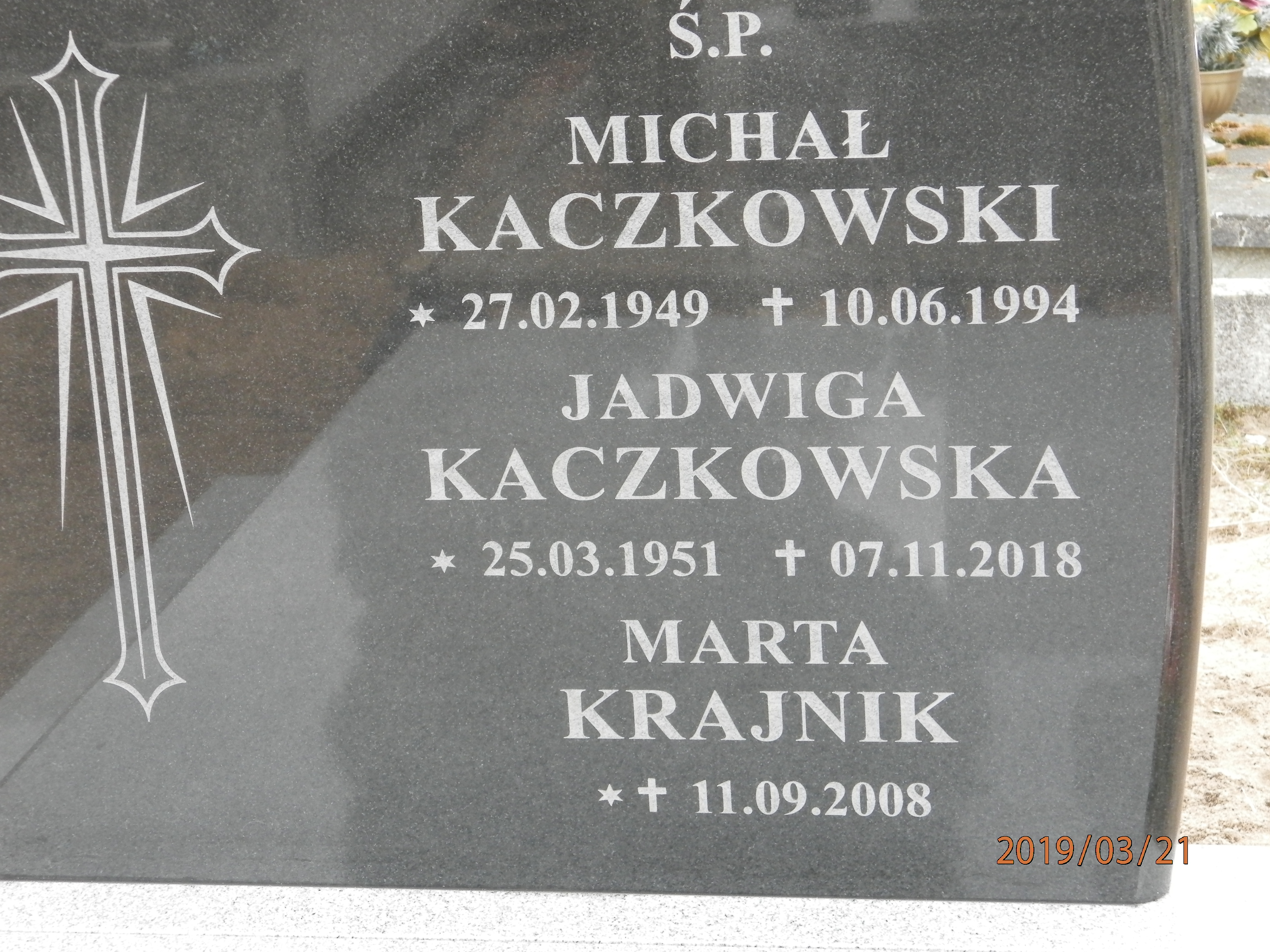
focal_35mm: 82
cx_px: 635
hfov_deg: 23.8
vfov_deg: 18.0
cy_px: 476
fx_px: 3008
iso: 200
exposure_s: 1/60
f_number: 4.2
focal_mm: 14.6
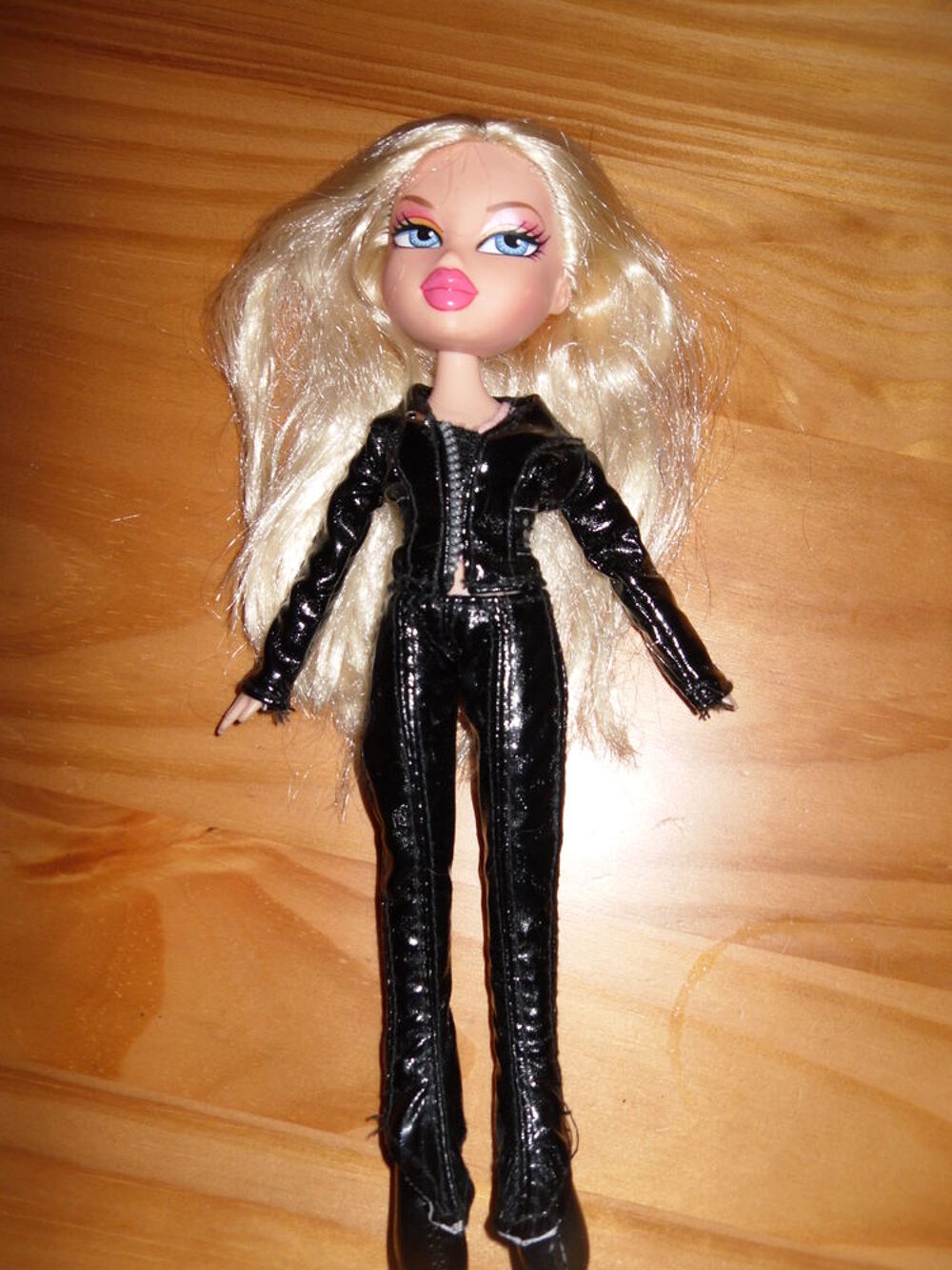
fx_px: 1283
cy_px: 635
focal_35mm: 35
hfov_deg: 40.7
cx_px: 476
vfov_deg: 52.6
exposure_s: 1/45
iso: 80
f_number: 3.5
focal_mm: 6.3
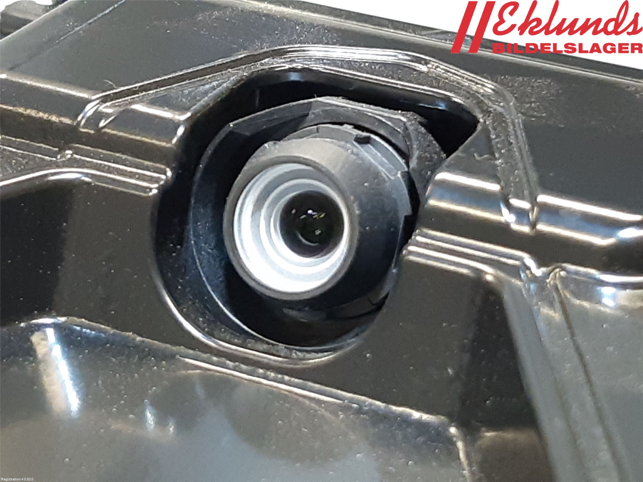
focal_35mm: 26
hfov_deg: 67.3
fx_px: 483
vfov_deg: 53.1
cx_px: 322
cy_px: 241
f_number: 1.7
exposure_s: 1/50
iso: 250
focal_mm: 3.93
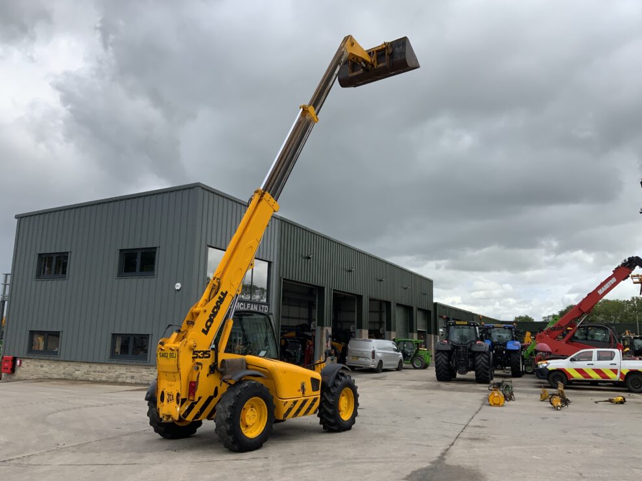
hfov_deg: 60.0
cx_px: 322
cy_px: 244
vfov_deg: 46.8
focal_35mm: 30
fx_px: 556
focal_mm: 3
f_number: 1.8
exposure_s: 1/1786
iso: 16
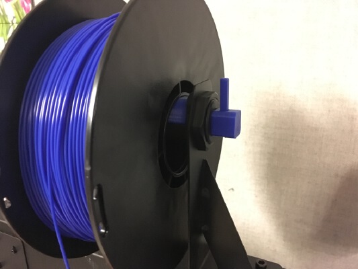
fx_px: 300
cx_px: 179
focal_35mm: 29
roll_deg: +1.0
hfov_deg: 61.6
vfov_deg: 48.2
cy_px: 134
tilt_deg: -19.1
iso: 1000
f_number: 2.2
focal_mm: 4.15
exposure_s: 1/15
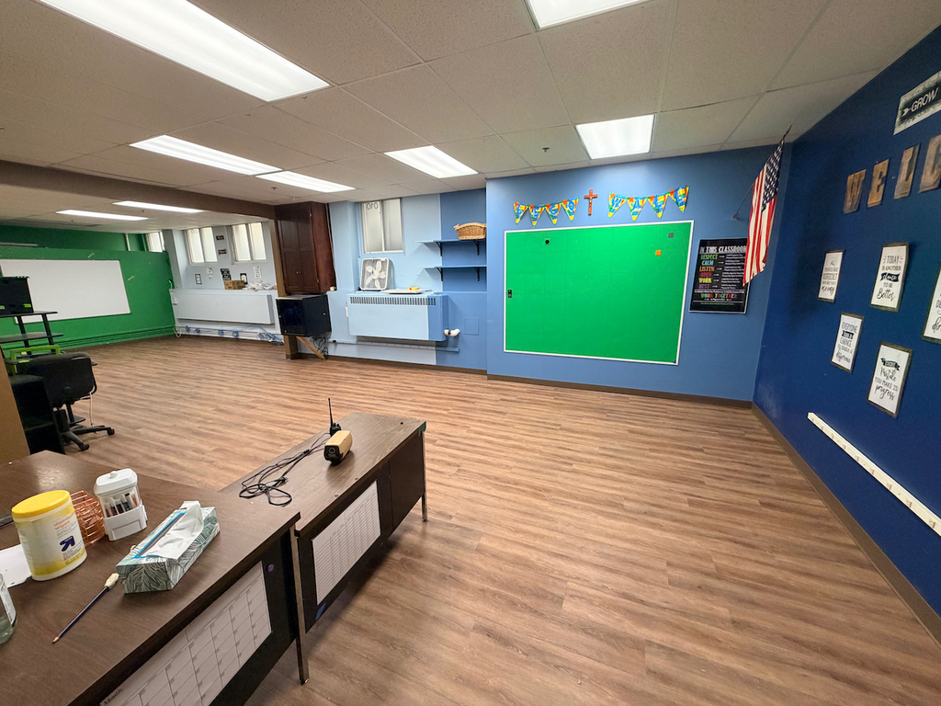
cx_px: 470
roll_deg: +2.1
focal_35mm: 14
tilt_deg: -12.4
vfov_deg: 85.7
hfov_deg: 102.1
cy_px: 353
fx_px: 381
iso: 200
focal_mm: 2.22
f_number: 2.2
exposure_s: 1/60
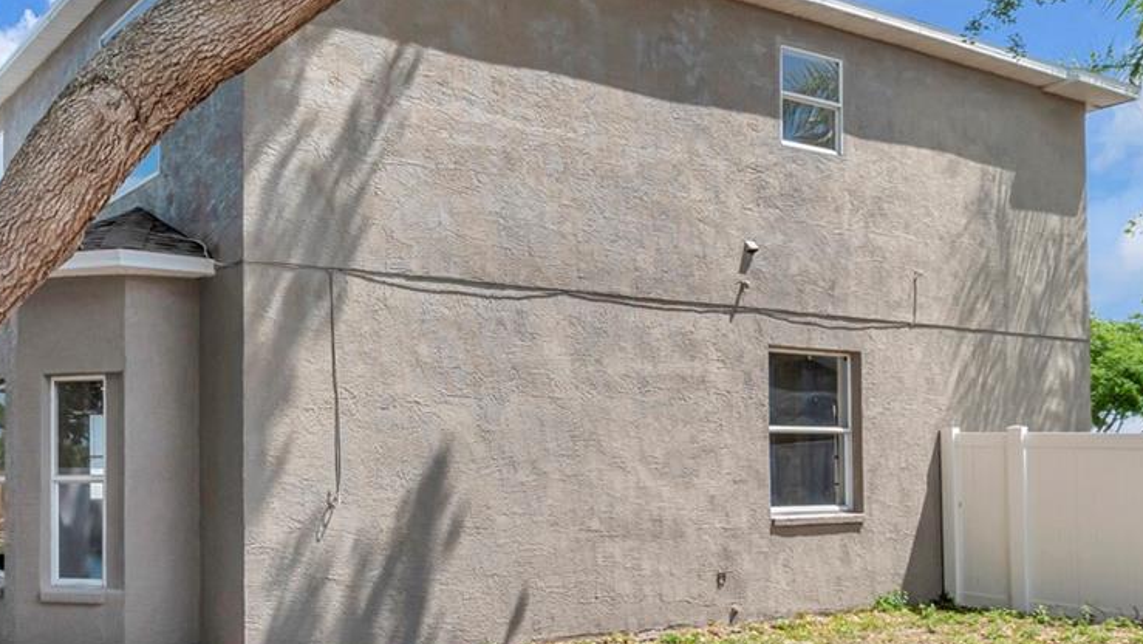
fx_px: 1031
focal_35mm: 34
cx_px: 249
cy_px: 376
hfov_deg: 54.5
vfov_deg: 34.6
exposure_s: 1/800
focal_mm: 10
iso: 200
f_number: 7.1
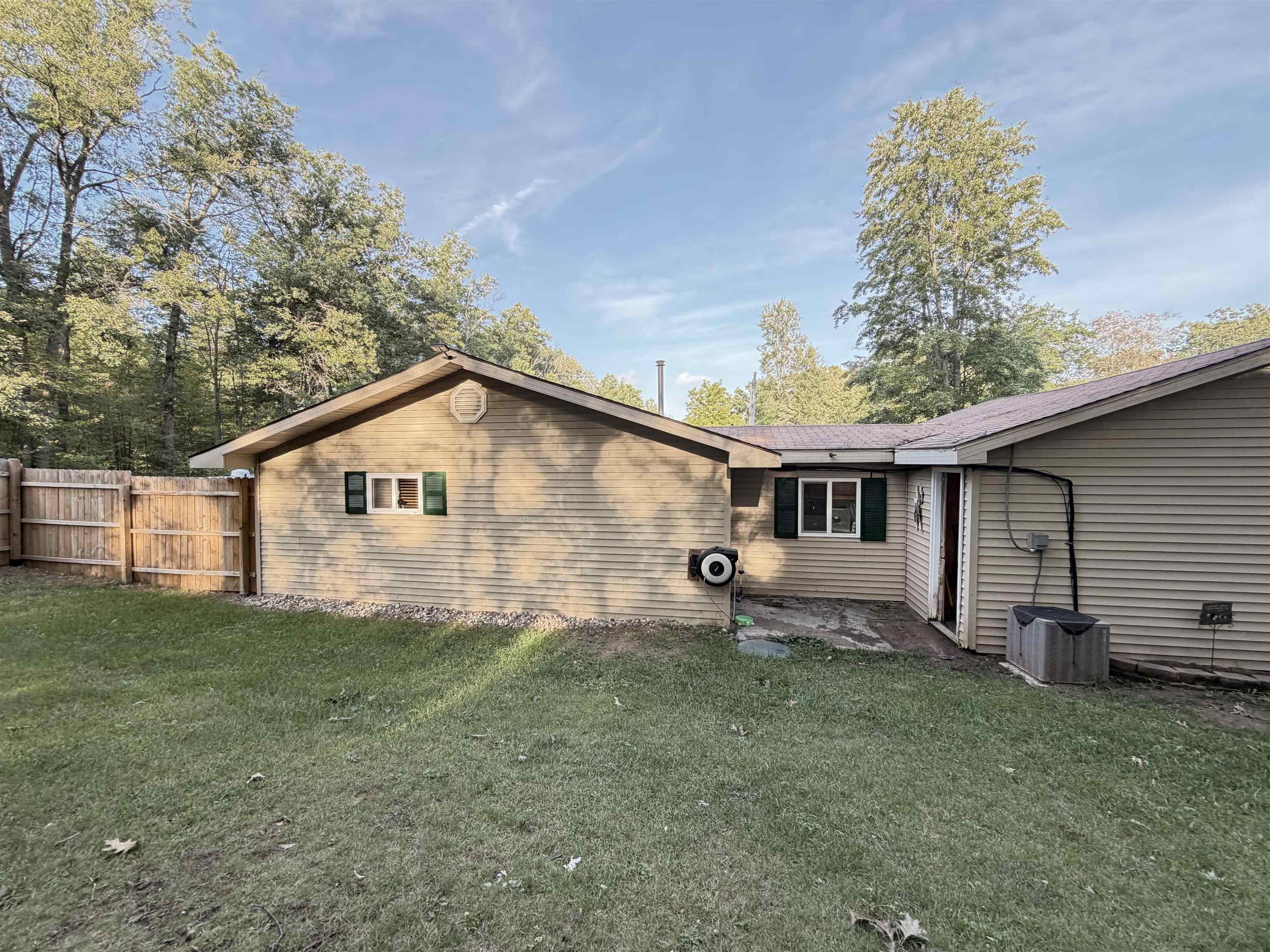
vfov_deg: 85.7
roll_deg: +0.8
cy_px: 476
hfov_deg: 102.1
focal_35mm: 14
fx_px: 514
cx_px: 635
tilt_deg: -1.1
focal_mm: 2.22
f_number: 2.2
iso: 125
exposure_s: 1/121
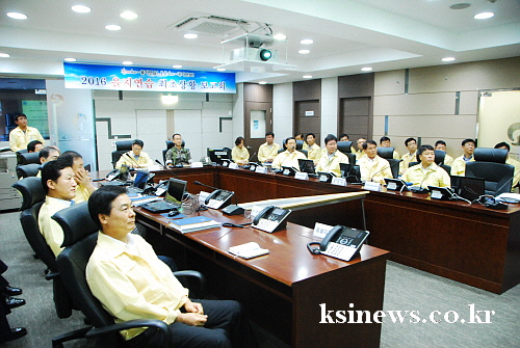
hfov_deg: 67.3
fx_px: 391
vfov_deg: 48.1
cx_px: 260
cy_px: 174
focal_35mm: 27
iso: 1250
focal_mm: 18
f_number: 3.5
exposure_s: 1/15
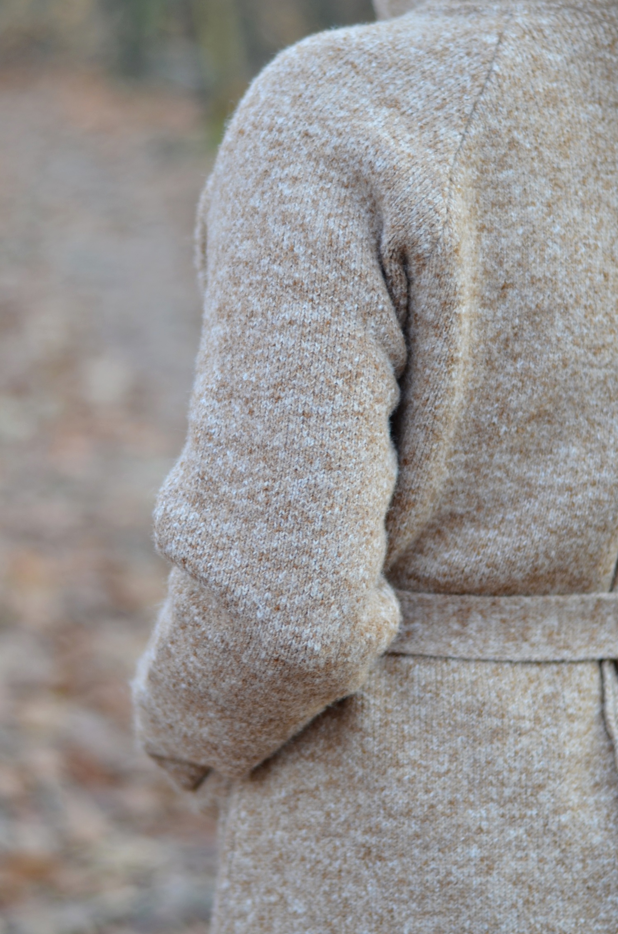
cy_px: 444
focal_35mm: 101
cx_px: 249
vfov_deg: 20.3
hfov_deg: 13.5
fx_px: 2613
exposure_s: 1/200
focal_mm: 50
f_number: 1.8
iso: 100
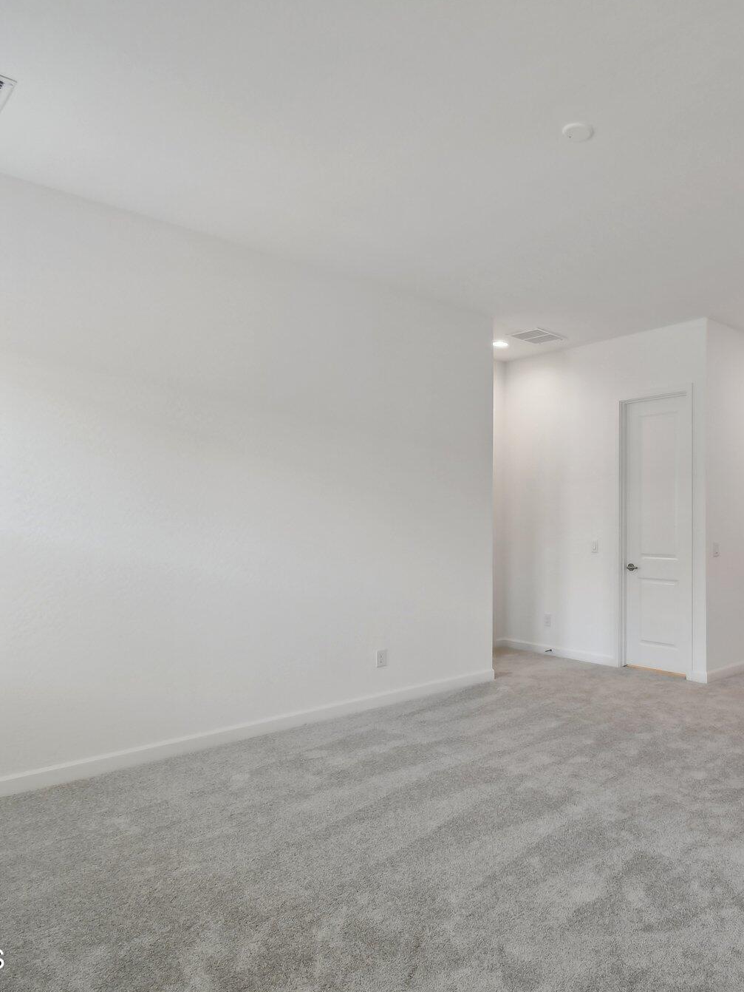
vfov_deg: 76.4
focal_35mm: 22
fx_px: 630
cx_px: 591
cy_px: 501
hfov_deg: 56.8
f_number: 8
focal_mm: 10
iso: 400
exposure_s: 1/13
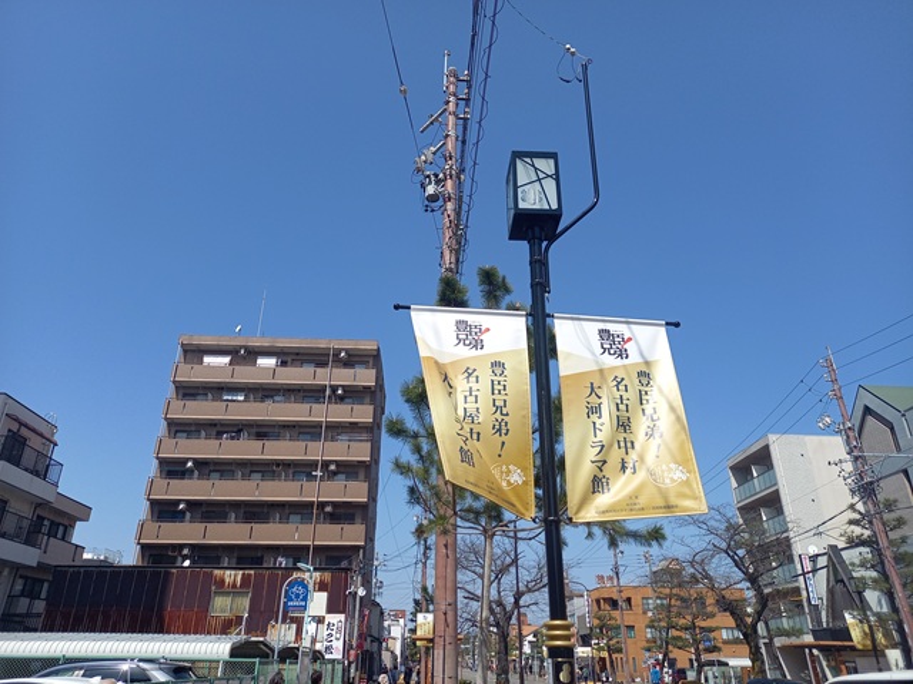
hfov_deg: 69.4
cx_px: 456
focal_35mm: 25
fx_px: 659
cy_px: 342
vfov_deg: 54.9
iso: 50
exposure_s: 1/1304
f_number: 1.8
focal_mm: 4.65
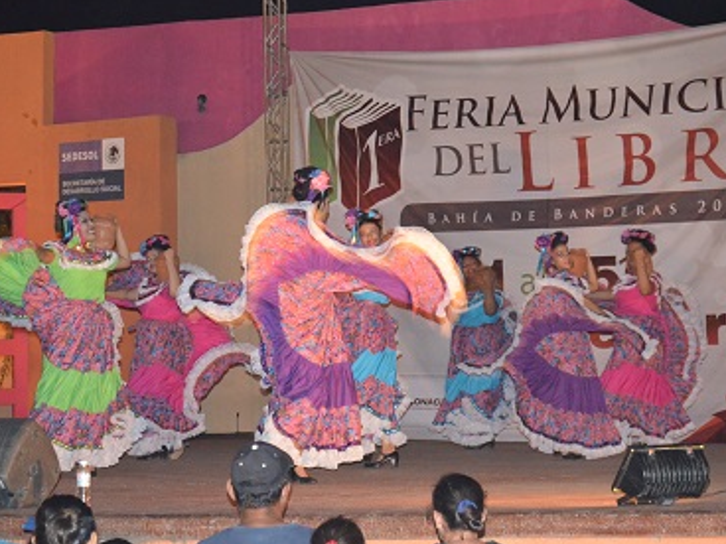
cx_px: 373
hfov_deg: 18.3
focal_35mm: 108
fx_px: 2258
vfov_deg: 13.7
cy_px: 306
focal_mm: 55
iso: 5000
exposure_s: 1/30
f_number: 5.6
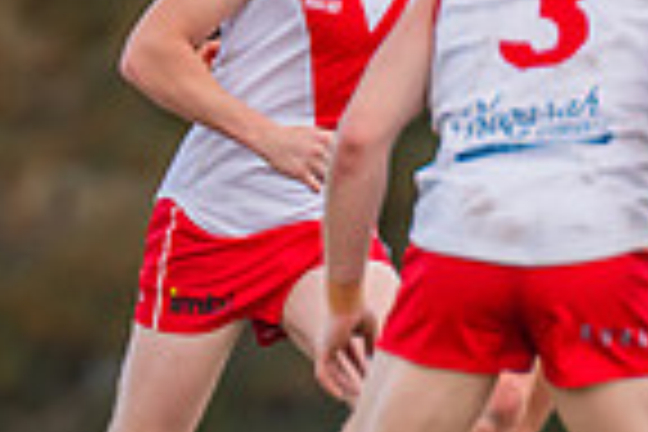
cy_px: 357
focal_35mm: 2593
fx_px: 46670
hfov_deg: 0.8
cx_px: 159
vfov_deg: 0.5
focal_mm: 420
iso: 900
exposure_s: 1/1250
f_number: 4
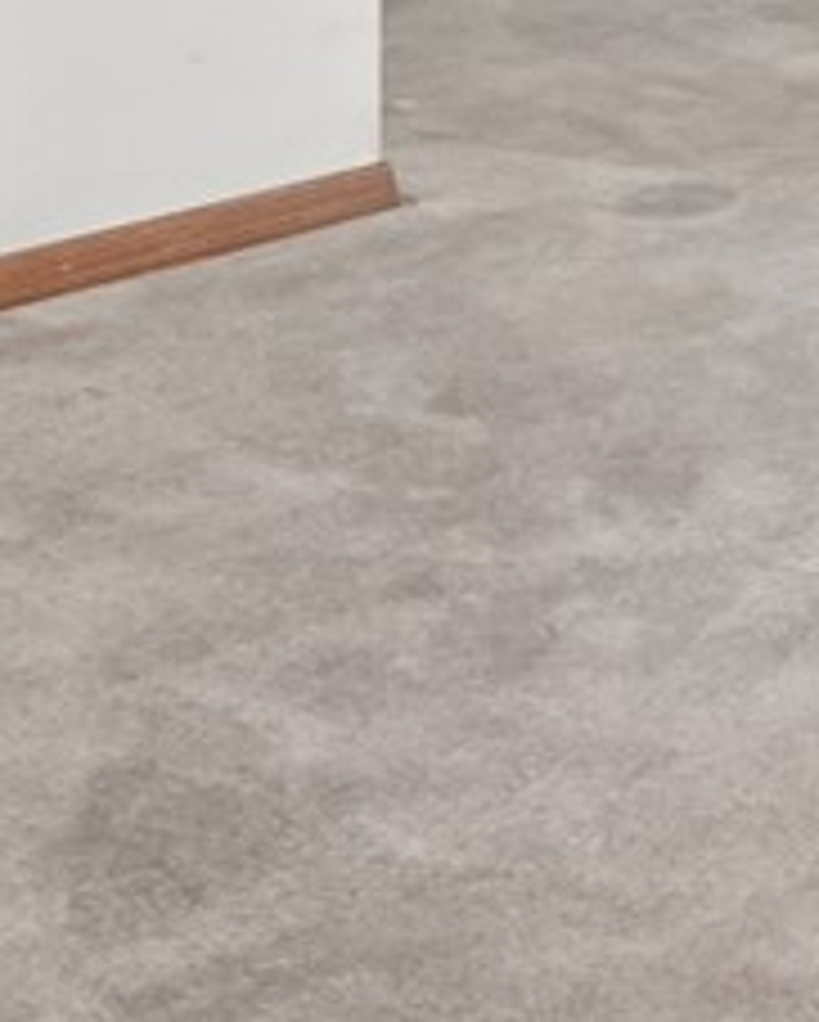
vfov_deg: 14.6
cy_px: -921
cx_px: 1577
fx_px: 3389
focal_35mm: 112
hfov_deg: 12.3
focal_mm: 16
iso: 400
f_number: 10
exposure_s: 1/1.67
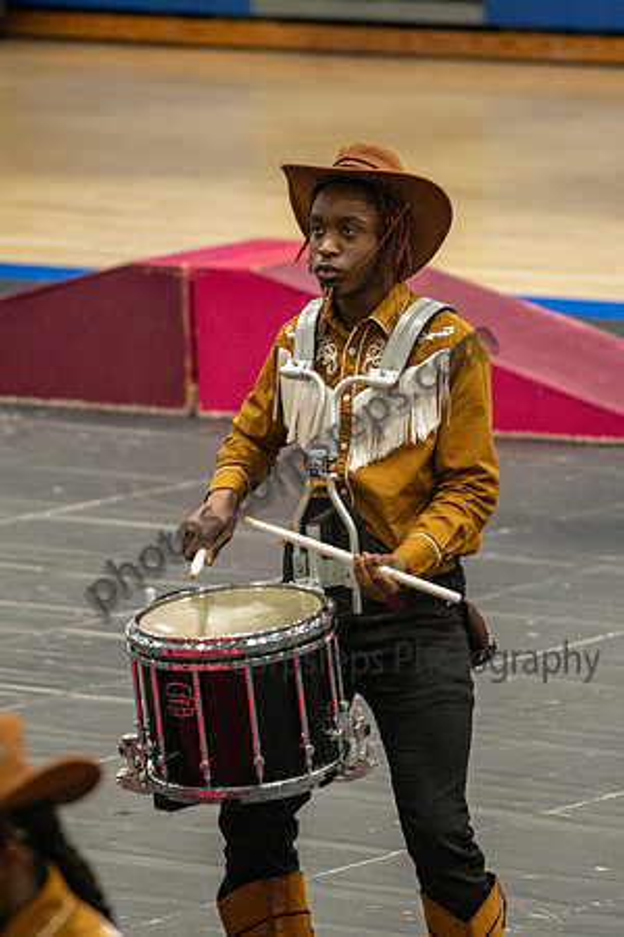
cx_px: 295
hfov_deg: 4.3
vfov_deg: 6.4
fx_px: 8362
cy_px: 435
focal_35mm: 322
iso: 5000
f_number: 4
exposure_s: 1/500
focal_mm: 200
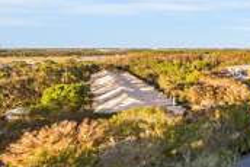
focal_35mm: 39
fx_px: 271
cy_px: 40
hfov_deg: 33.4
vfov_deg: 33.5
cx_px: 337
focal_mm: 14
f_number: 11
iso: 125
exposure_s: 1/100
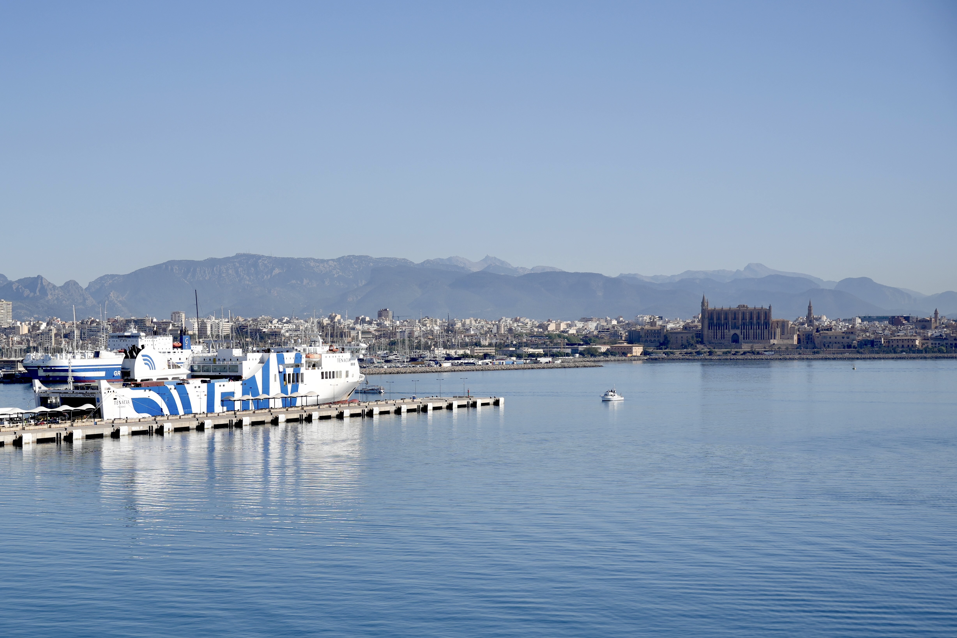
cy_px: 319
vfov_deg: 28.1
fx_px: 1276
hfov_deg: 41.1
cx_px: 478
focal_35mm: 48
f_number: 4
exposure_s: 1/2000
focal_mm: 48
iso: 100
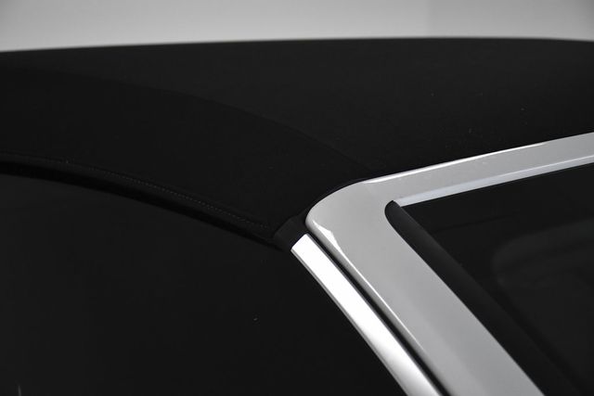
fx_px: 1386
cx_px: 297
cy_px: 198
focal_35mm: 84
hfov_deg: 24.2
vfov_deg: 16.3
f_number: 4.8
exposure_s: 1/2000
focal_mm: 56
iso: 2500
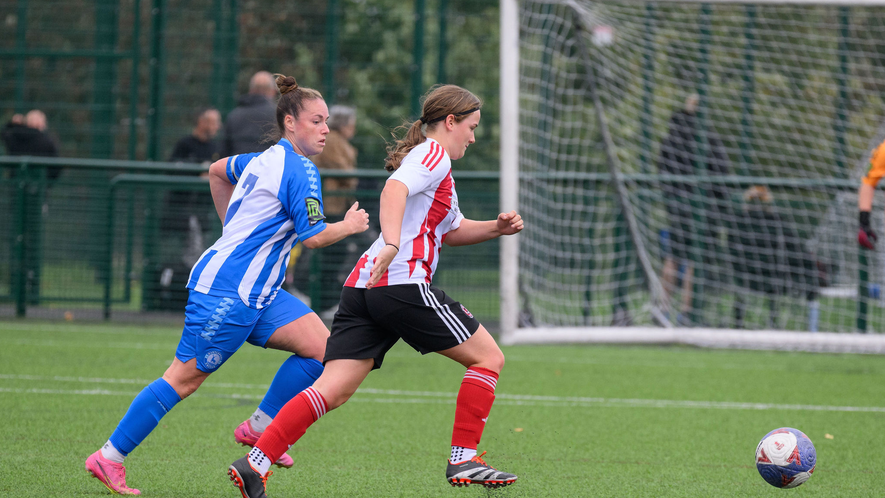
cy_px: 344
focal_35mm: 480
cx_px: 429
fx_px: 11265
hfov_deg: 4.5
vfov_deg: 2.5
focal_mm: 290
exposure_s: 1/1250
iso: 1250
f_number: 5.3
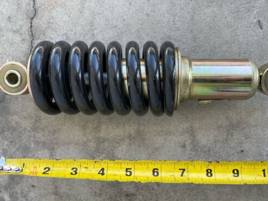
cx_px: 145
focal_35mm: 32
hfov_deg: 56.7
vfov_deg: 44.1
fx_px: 248
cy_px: 110
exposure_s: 1/248
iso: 32
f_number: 1.6
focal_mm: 5.1
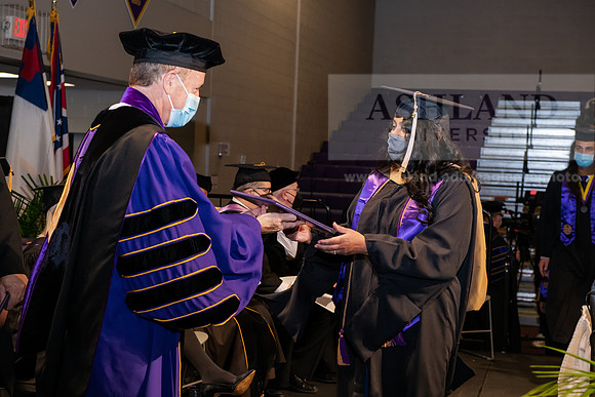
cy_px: 198
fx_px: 1025
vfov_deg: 21.9
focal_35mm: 62
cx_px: 298
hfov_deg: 32.4
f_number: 6.3
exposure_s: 1/200
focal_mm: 62
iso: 1600
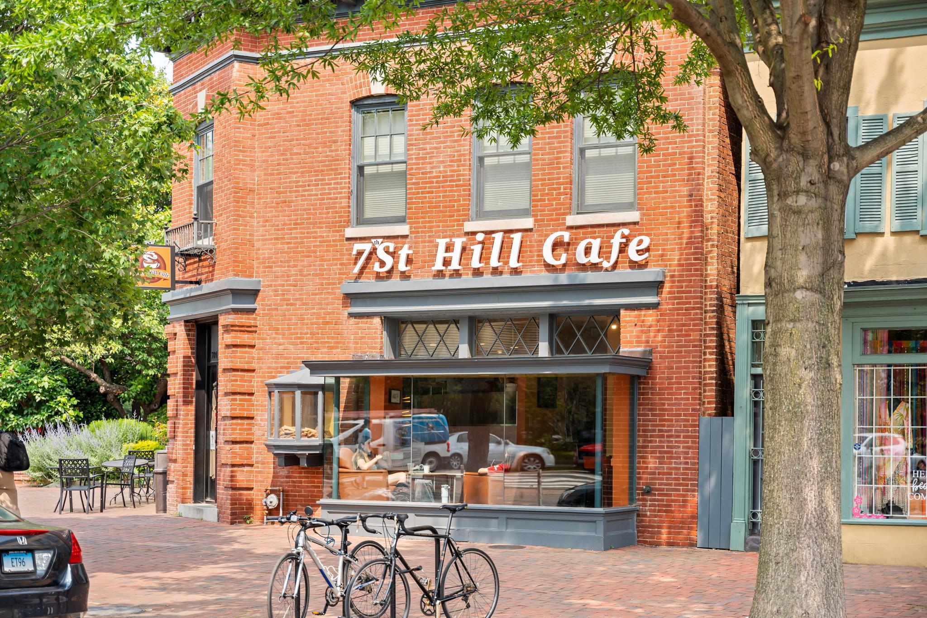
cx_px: 464
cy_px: 309
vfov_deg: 23.9
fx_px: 1460
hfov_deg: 35.2
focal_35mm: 57
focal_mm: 56.7
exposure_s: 1/800
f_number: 2.8
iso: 100
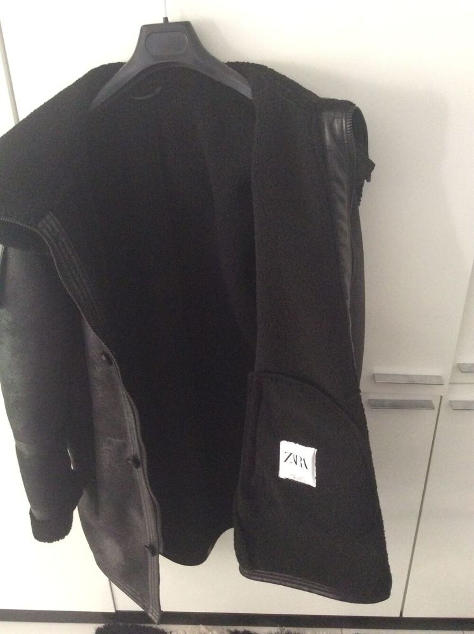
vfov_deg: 56.9
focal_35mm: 32
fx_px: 586
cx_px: 237
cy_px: 317
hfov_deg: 44.1
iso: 250
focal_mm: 3.3
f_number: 2.4
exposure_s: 1/17
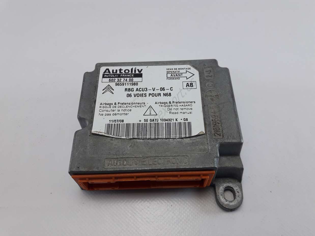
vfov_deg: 49.7
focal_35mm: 28
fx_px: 255
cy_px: 118
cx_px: 158
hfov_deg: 63.5
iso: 64
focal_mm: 3.7
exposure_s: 1/100
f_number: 1.9
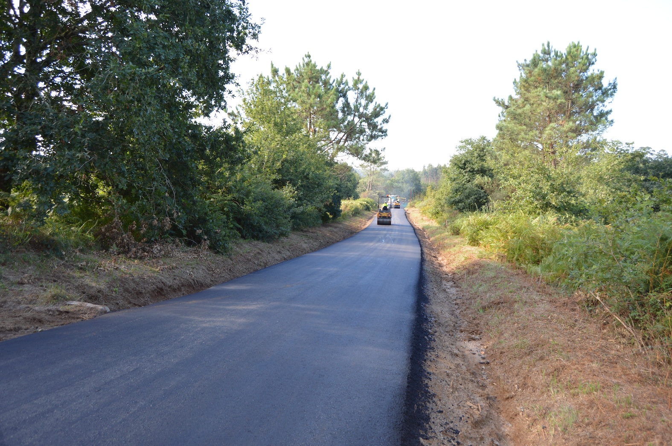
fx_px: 504
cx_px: 336
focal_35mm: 27
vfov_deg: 47.8
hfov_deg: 67.4
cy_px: 223
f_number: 4
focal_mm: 18
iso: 180
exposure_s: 1/125
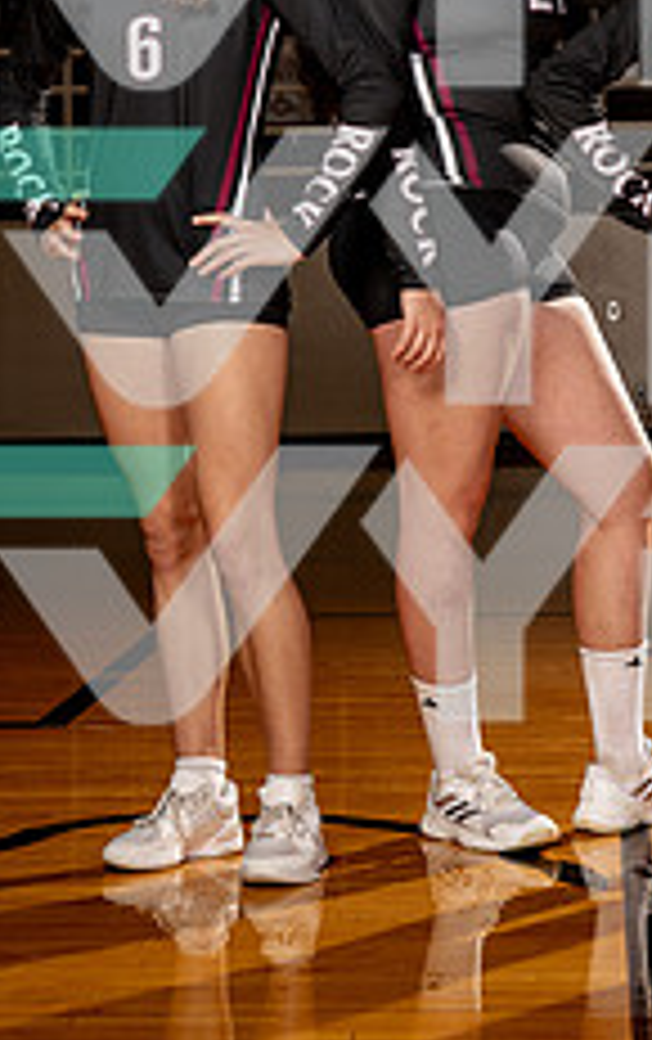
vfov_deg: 19.0
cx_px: 598
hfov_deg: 12.0
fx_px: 3089
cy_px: 270
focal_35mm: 109
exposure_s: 1/250
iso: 100
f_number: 5.6
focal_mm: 55
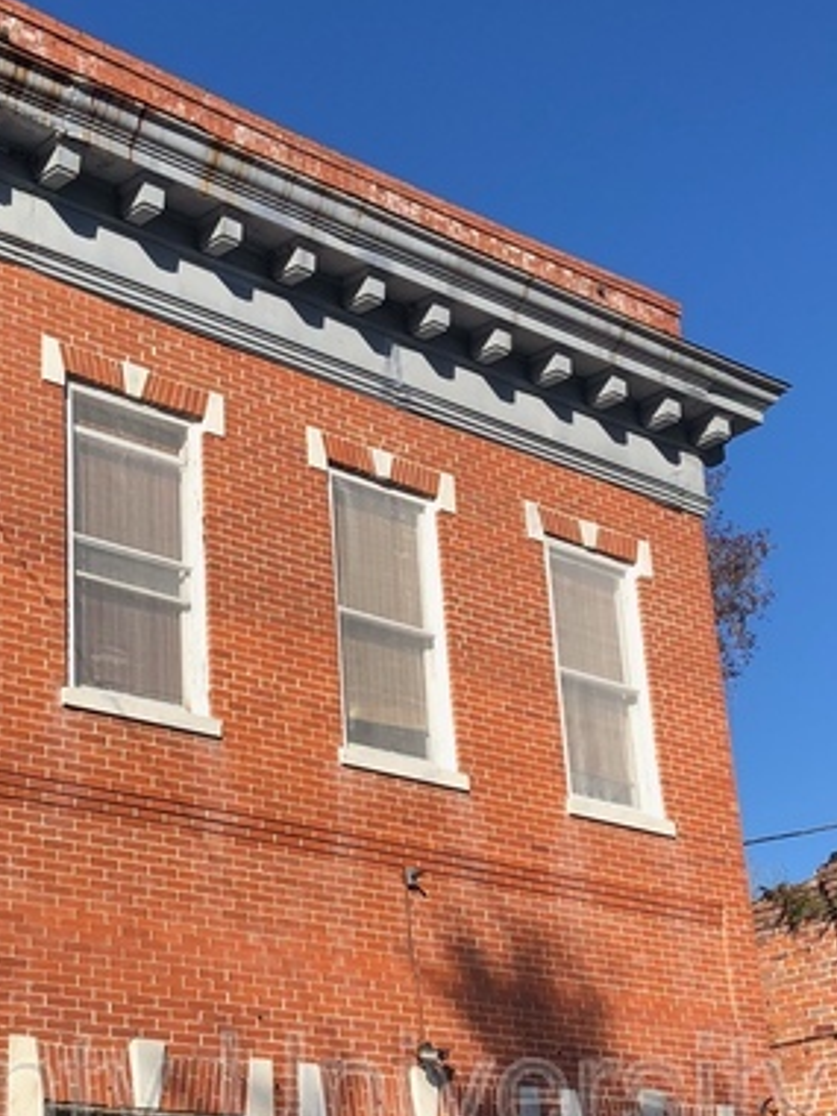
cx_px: 179
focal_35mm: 59
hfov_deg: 24.5
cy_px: 696
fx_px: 1902
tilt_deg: +19.9
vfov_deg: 32.5
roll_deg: +2.2
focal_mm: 3.99
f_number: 1.8
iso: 20
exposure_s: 1/1715
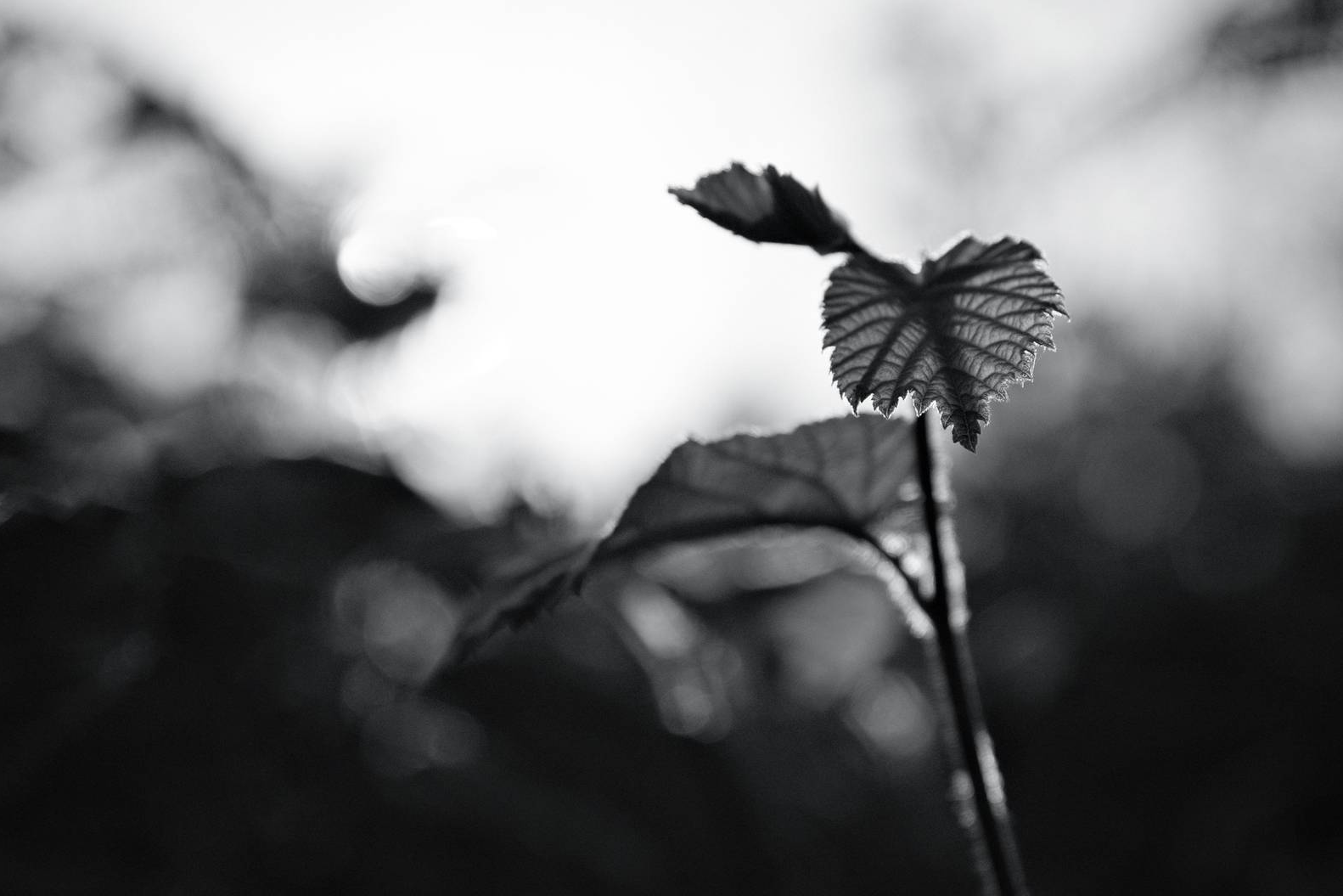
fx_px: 3320
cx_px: 668
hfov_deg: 22.9
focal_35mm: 89
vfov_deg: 15.4
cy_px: 452
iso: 640
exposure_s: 1/8000
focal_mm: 58.6
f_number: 4
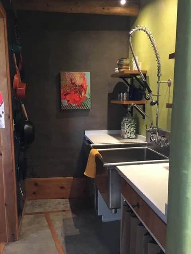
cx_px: 96
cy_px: 127
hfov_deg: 48.2
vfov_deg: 61.7
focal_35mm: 29
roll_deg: -0.4
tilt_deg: -8.4
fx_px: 213
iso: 200
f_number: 2.2
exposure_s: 1/30
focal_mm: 4.15
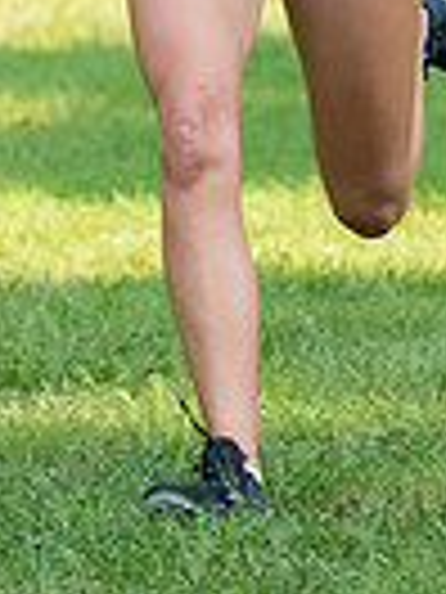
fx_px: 13004
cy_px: -184
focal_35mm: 757
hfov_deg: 2.0
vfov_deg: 2.6
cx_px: 223
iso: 1600
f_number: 5
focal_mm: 155
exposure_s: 1/1600
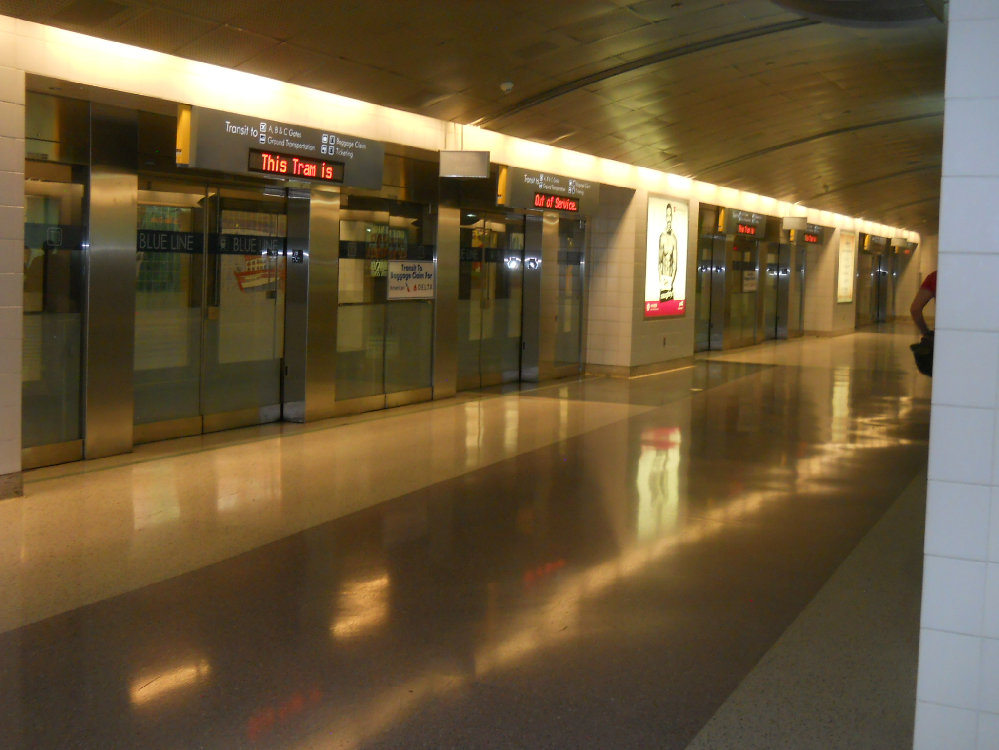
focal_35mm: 41
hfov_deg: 45.8
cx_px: 500
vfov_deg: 35.1
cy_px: 375
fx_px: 1183
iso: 250
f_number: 3.1
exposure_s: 1/30
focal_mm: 6.72
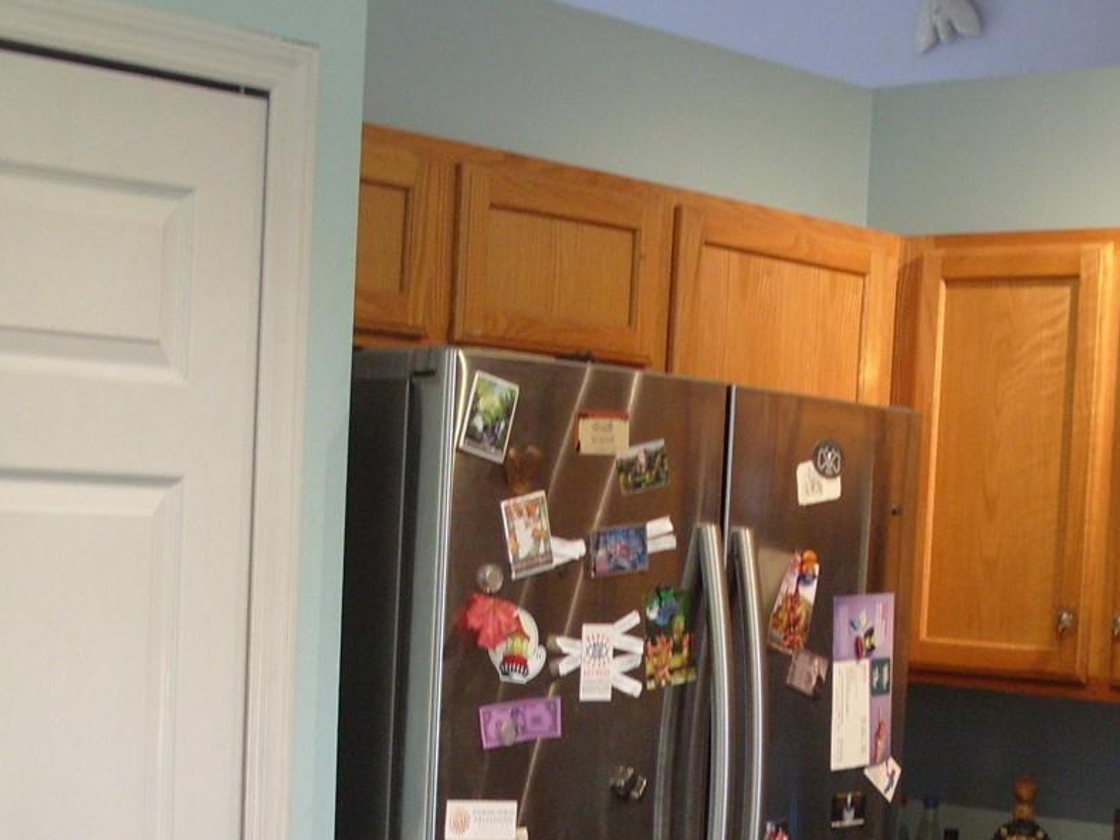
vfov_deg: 20.1
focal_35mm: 71
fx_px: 2298
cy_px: 823
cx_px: 630
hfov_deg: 27.4
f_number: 2.8
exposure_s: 1/30
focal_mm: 7.8
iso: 200
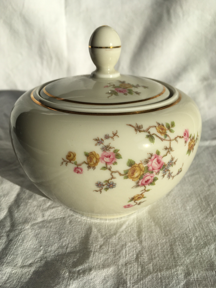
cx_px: 108
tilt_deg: -29.7
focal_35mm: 29
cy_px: 144
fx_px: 241
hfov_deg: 48.2
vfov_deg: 61.7
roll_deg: -0.7
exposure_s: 1/2849
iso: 25
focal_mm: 4.15
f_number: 2.2
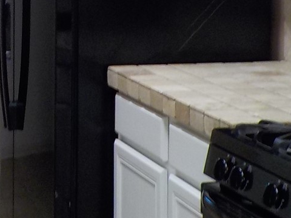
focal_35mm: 128
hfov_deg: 15.2
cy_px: -41
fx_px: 1076
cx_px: 7
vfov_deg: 11.4
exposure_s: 1/30
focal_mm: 4.1
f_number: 3.3
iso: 140
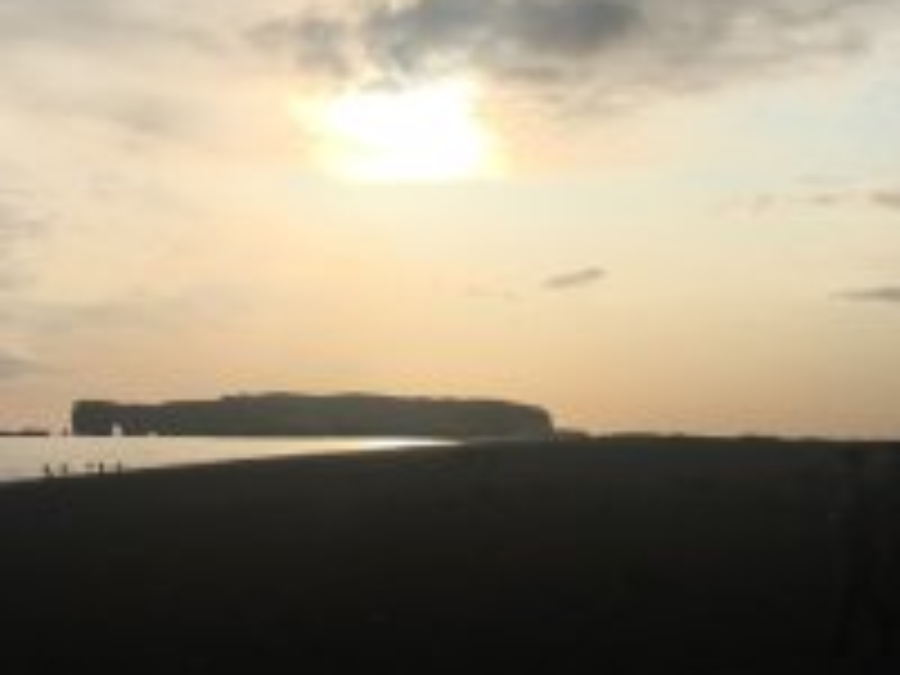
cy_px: 250
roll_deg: -0.9
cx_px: 225
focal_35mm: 61
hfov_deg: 31.1
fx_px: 1586
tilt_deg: +7.4
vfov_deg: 24.0
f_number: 2.2
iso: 25
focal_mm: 4.15
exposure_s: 1/6410
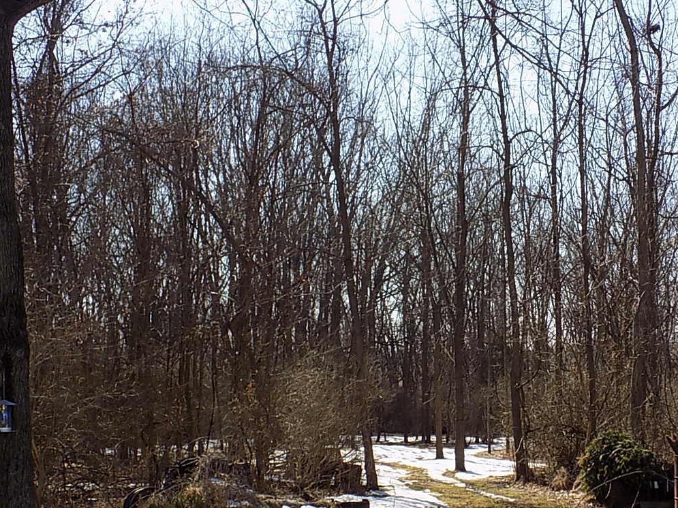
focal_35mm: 74
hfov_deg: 25.9
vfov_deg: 19.7
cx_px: 531
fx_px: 1449
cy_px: 392
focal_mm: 8.1
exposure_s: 1/500
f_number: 3.7
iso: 80
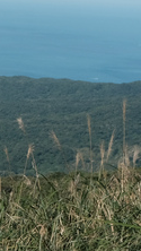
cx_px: -143
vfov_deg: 13.0
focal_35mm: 165
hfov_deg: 7.1
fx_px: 1096
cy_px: 99
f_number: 4
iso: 250
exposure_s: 1/2000
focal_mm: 23
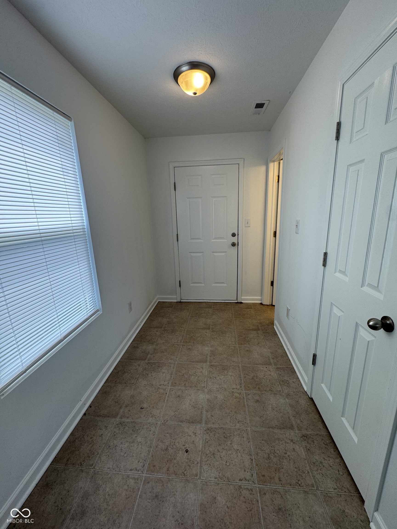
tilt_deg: -12.9
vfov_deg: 102.1
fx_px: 214
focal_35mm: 14
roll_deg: +2.2
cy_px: 264
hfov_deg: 85.7
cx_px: 198
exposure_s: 1/120
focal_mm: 2.22
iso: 80
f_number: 2.2
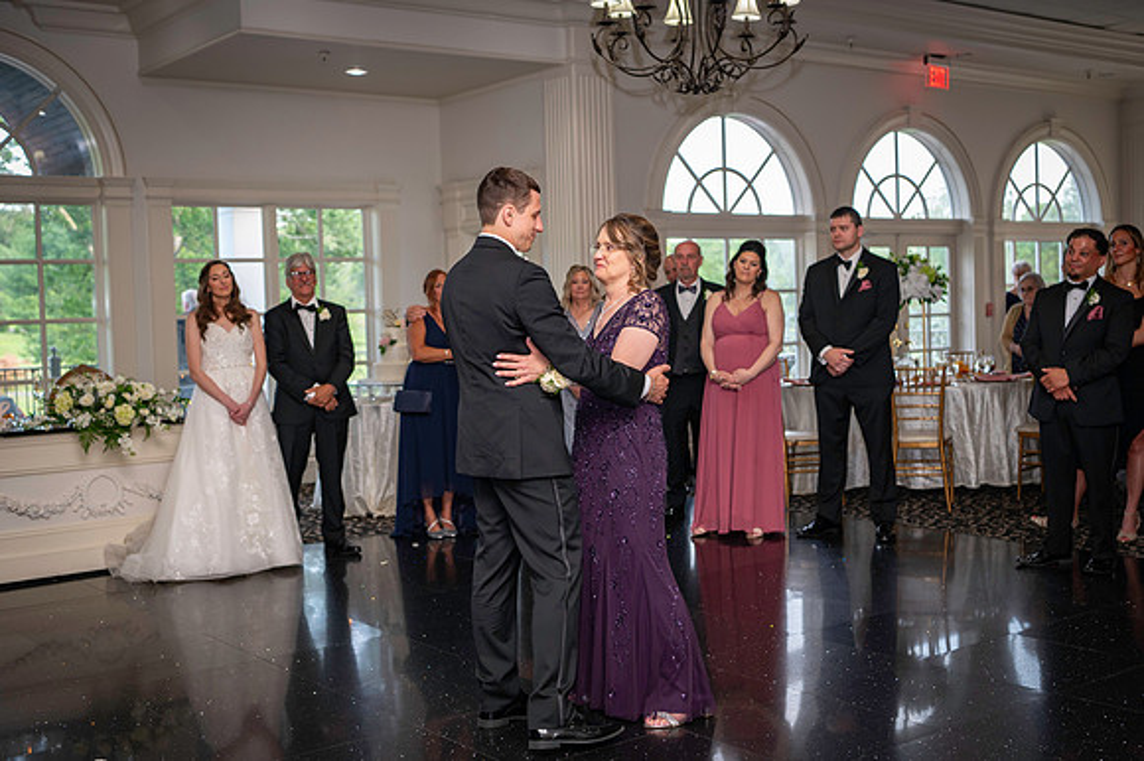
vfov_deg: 31.0
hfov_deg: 45.2
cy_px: 380
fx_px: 1373
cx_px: 572
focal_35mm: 43
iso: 800
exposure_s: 1/125
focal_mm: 42
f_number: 3.5
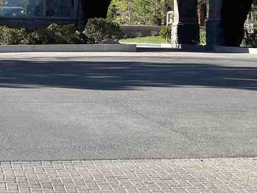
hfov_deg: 14.2
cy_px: -17
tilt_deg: +4.2
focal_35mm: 138
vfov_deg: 10.6
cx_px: 54
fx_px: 1025
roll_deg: -0.5
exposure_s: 1/826
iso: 25
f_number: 2
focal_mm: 6
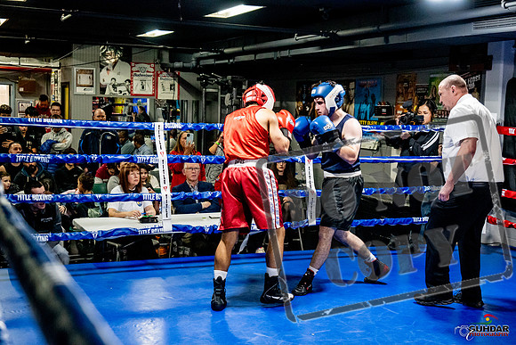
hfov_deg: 38.2
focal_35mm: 52
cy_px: 172
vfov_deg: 26.0
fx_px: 745
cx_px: 258
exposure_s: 1/800
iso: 5000
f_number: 2.8
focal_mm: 35
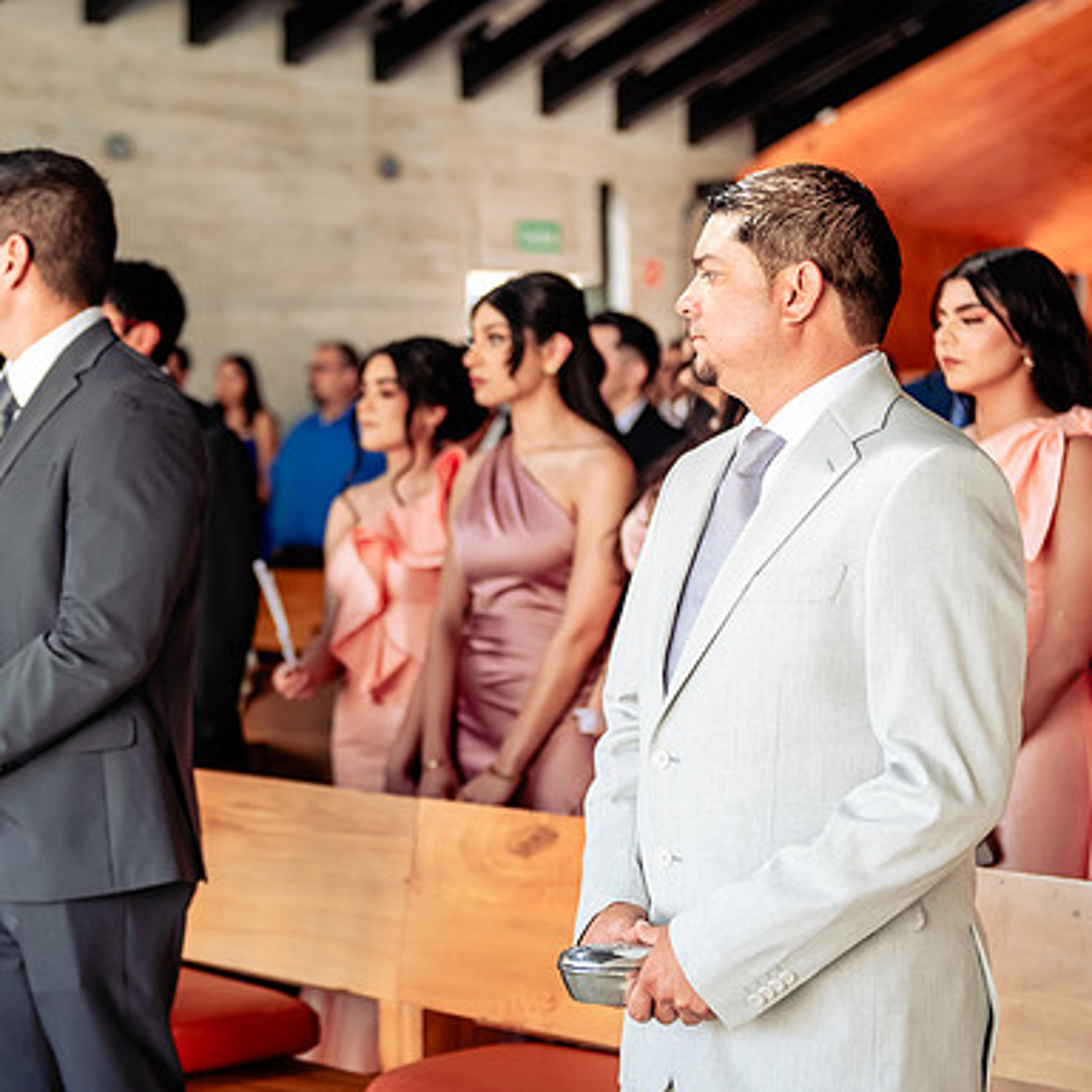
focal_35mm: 75
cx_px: 370
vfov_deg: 23.1
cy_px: 547
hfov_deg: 23.0
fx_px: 2677
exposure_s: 1/320
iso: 800
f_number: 3.5
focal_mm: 56
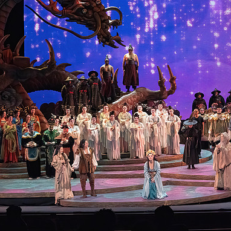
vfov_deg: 16.3
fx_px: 808
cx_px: 143
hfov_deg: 16.3
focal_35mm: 107
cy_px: 115
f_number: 10
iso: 20000
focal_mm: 83
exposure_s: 1/1000
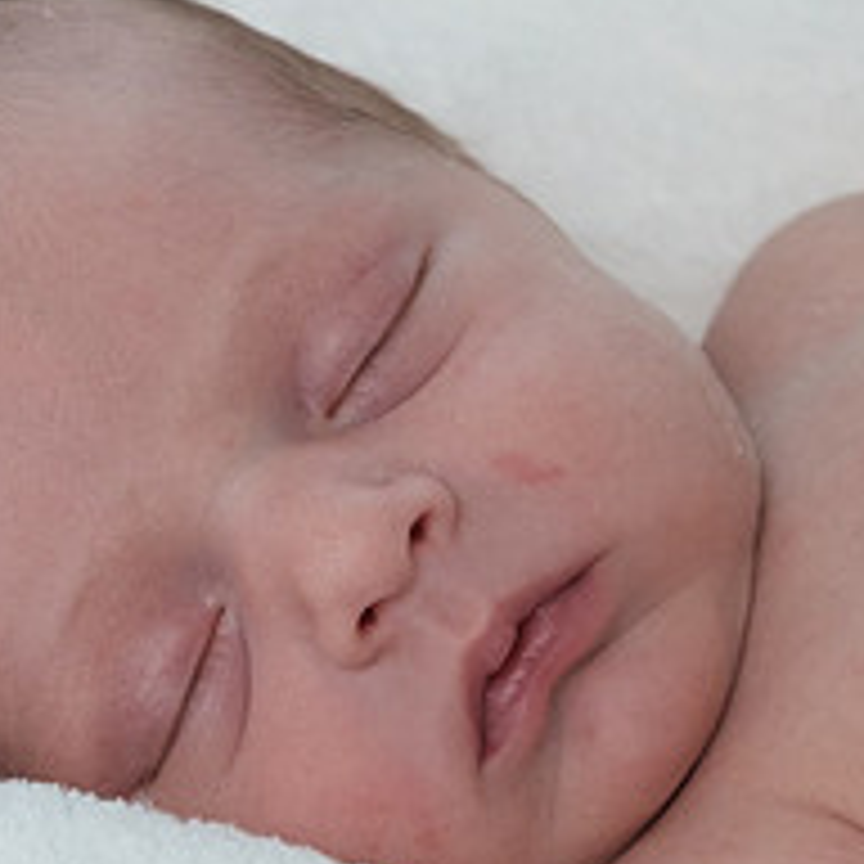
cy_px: 892
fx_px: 4688
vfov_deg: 10.4
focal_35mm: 166
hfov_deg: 10.5
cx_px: 373
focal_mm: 25.7
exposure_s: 1/200
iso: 800
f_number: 4
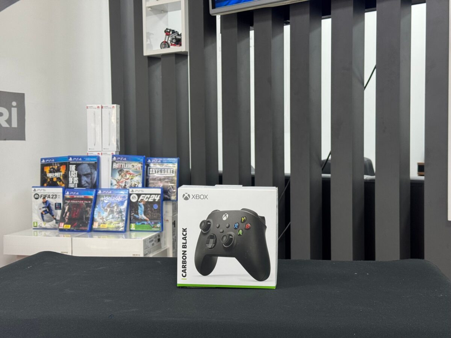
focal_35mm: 48
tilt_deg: -2.5
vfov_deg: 30.3
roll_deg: +0.1
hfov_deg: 39.7
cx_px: 226
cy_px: 169
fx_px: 625
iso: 160
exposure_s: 1/60
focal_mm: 6.76
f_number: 1.78
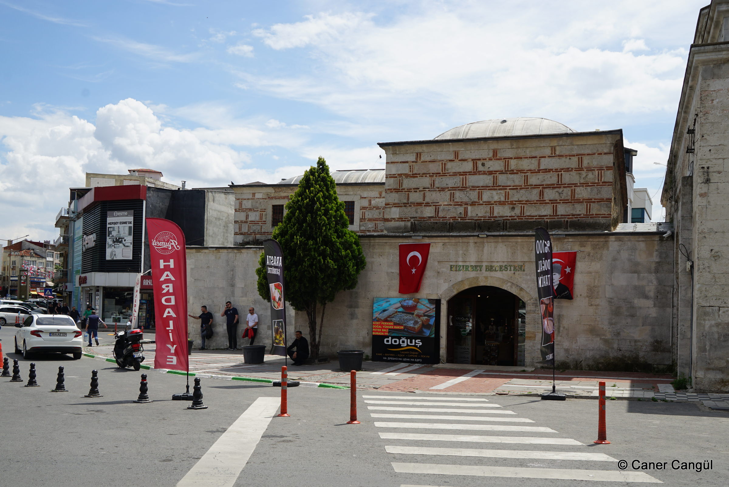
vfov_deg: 45.0
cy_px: 244
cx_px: 364
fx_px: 587
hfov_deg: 63.6
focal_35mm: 29
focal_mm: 29
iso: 100
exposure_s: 1/320
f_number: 8
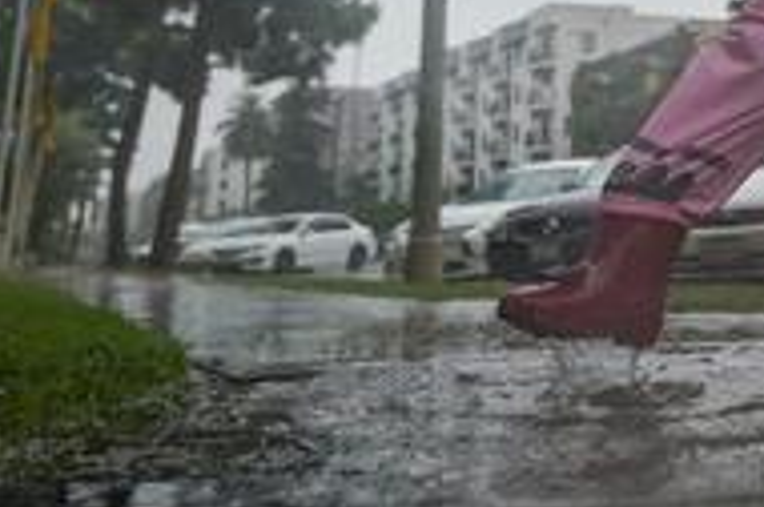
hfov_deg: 32.7
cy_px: -143
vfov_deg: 22.5
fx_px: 1144
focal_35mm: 54
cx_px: 828
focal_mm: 20
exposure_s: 1/1000
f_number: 2.8
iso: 400
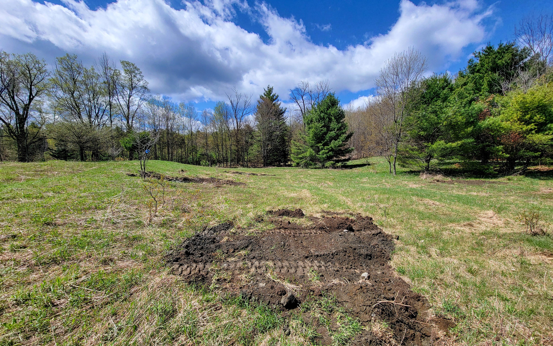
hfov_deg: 105.3
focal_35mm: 14
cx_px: 273
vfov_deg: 78.5
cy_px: 188
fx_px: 211
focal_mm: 2.2
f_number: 2.2
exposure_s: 1/1900
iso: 50
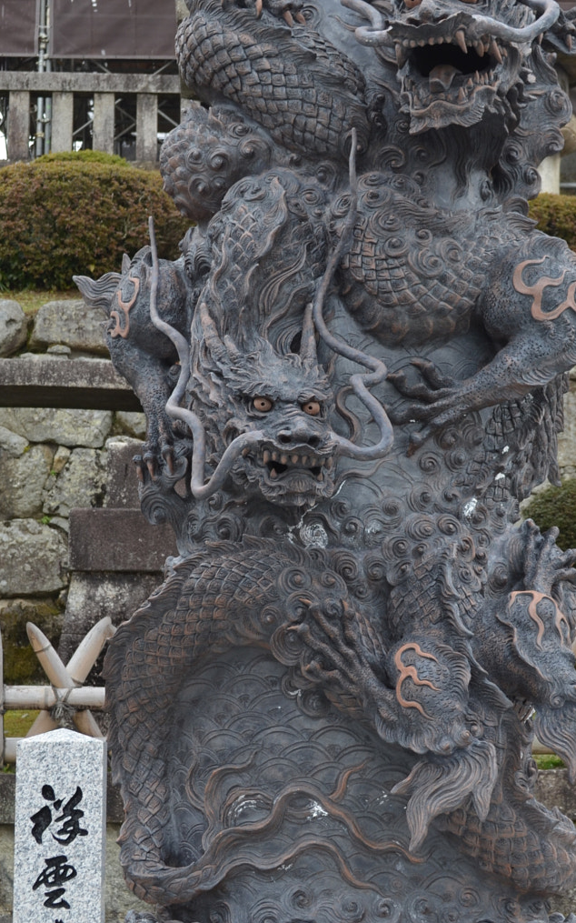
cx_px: 335
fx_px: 1935
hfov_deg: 16.9
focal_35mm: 77
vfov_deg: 26.8
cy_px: 473
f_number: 6.3
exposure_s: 1/160
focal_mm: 32
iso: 200
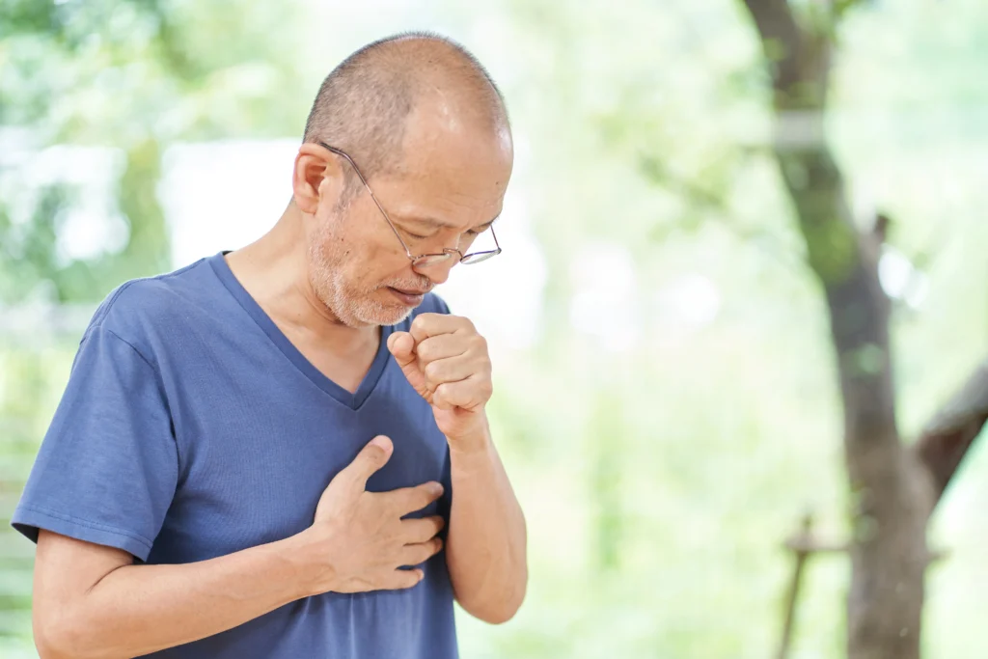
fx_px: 2333
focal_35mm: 85
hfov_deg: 23.9
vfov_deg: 16.1
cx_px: 494
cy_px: 330
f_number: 2
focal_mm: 85
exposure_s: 1/100
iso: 250
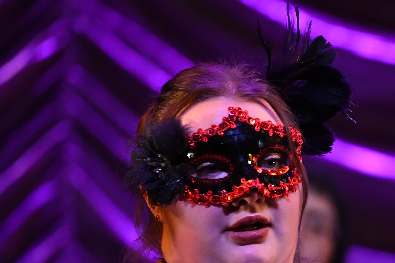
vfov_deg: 1.8
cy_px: 367
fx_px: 8471
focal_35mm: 772
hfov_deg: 2.7
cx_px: 601
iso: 1250
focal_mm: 200
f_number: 2.8
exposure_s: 1/200
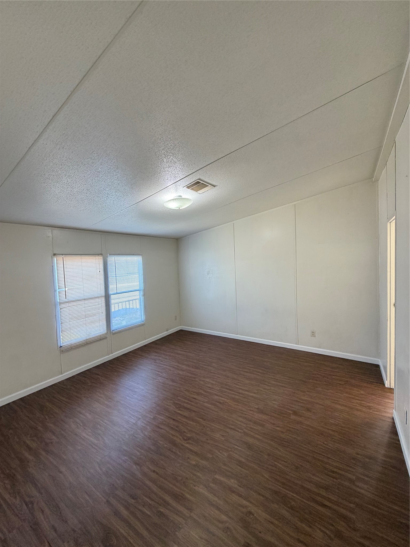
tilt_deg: -2.6
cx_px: 205
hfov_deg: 85.7
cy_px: 274
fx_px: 221
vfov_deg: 102.1
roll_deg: +2.4
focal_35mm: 14
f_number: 2.2
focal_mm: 2.22
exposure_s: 1/60
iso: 200
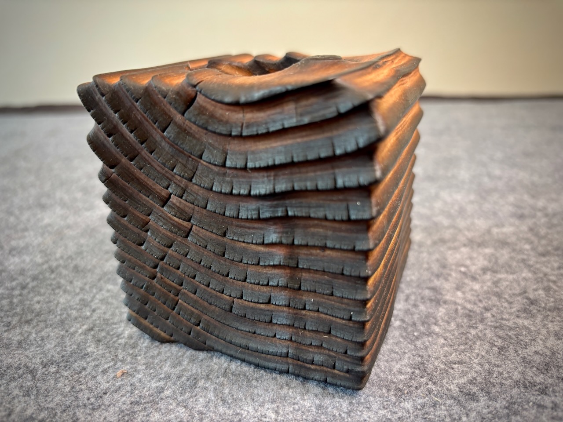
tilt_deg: -21.9
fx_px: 423
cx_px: 282
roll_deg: +2.6
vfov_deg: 53.1
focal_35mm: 26
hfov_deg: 67.3
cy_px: 211
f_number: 1.6
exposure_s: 1/60
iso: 200
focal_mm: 5.96
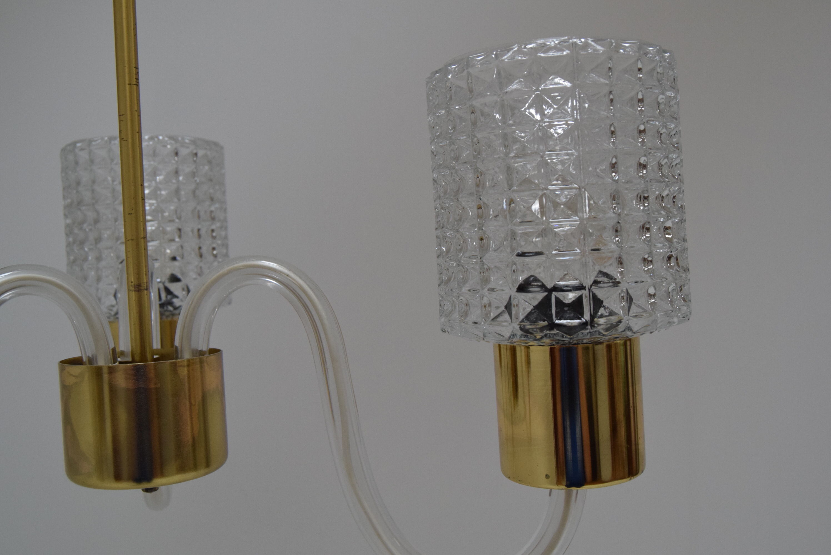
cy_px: 278
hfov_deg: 53.1
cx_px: 416
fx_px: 832
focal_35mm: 36
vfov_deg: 36.9
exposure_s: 1/200
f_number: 7.1
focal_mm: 24
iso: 1600
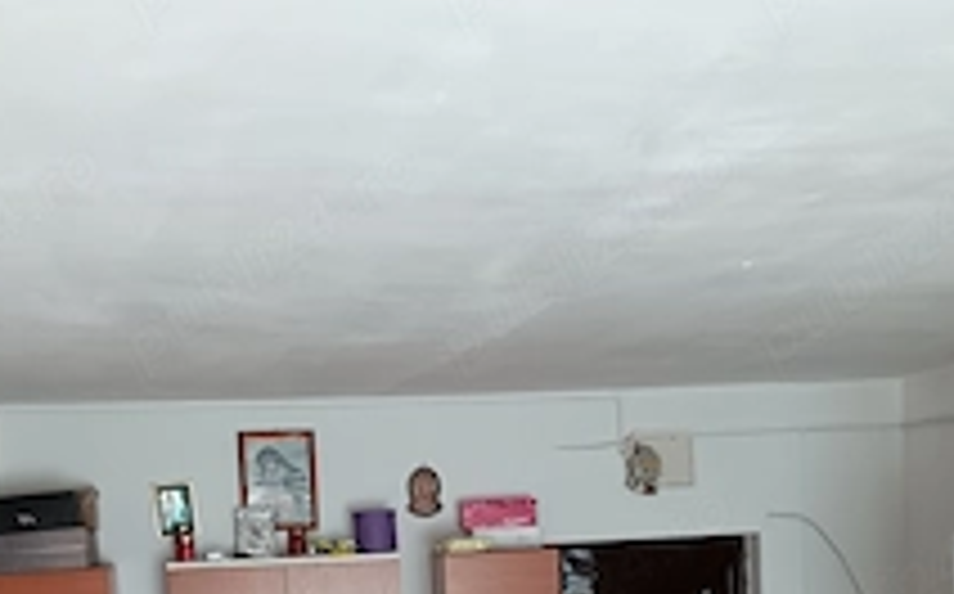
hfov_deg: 37.5
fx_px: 1402
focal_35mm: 54
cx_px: 428
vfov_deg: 22.4
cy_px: 675
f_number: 1.9
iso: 472
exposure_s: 1/100
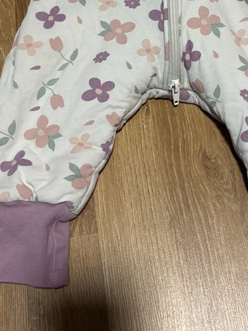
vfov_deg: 36.6
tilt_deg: -61.3
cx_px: 174
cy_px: 57
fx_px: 478
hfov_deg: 28.8
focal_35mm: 50
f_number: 1.6
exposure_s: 1/50
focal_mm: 5.96
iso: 125
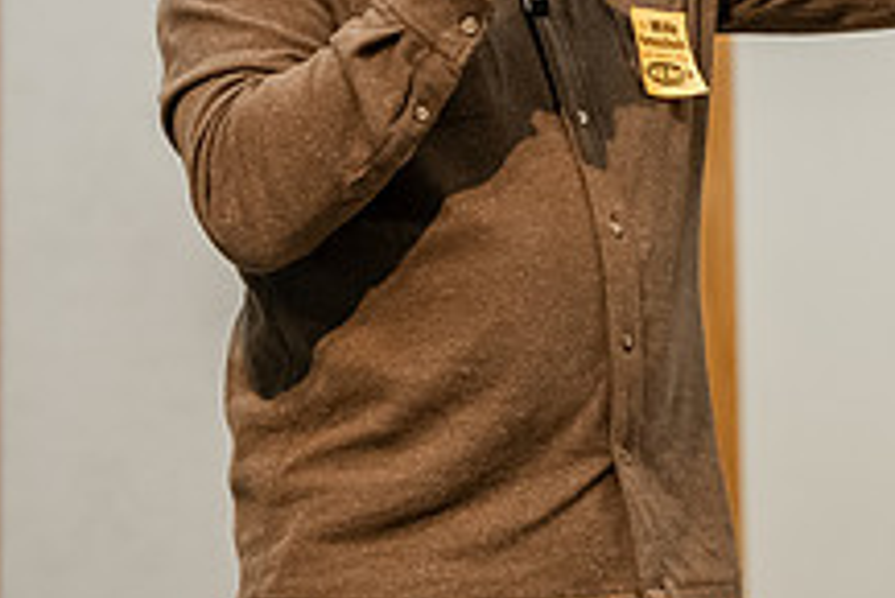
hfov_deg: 6.9
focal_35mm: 299
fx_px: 7438
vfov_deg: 4.6
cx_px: 351
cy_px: -130
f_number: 3.2
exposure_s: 1/200
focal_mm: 112
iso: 2000
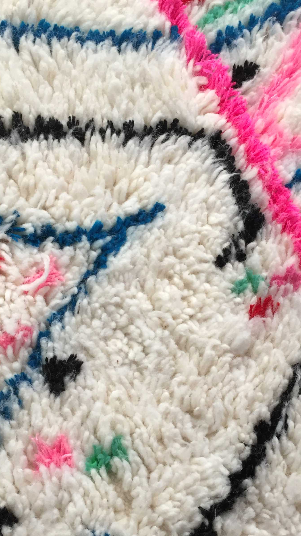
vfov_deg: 47.3
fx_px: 610
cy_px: 297
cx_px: 164
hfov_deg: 27.7
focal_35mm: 43
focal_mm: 4.15
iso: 50
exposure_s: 1/33
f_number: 2.2
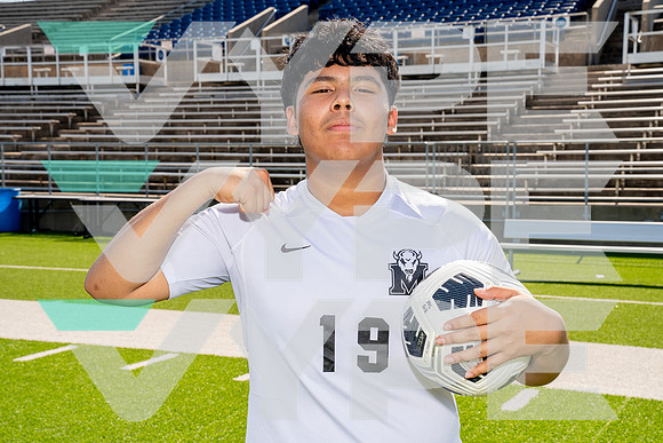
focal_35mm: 56
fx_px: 1032
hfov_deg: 35.6
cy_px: 222
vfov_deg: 24.2
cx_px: 332
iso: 320
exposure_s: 1/250
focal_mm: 56
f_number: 11
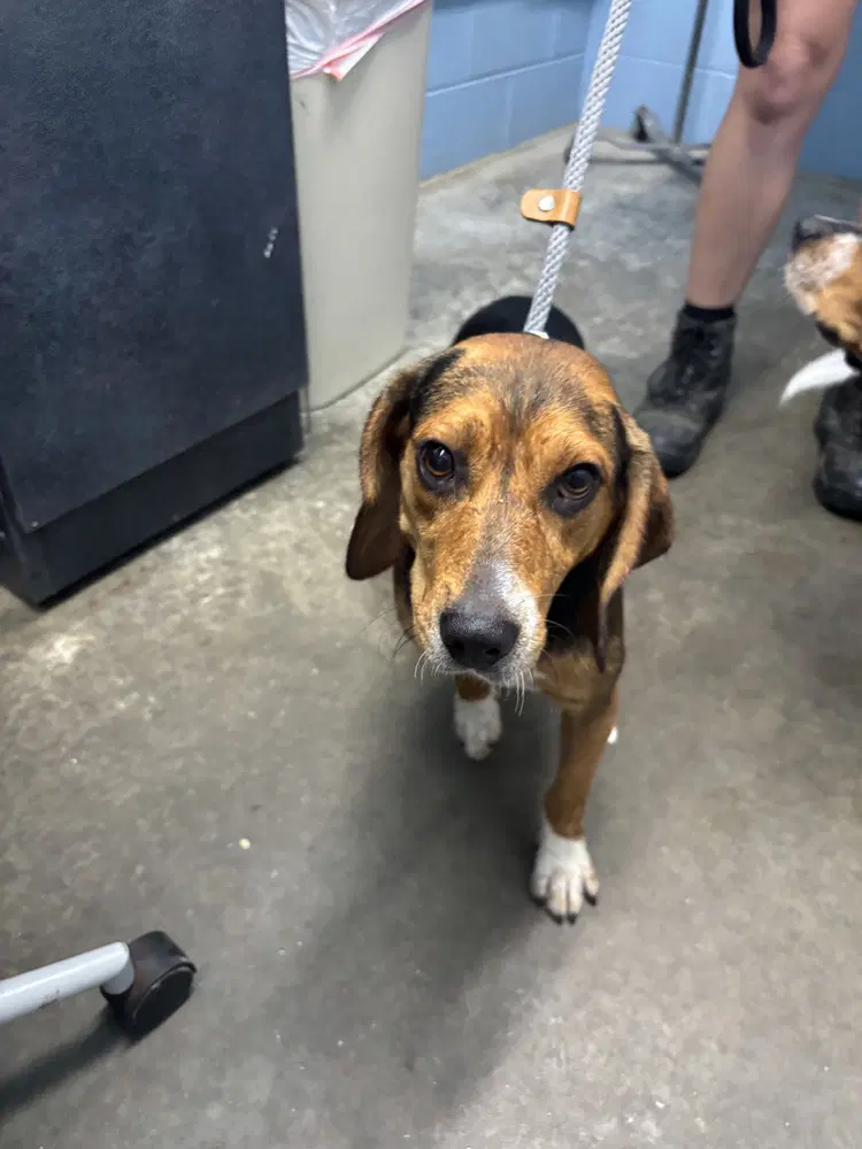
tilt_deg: -39.4
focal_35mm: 26
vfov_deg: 67.3
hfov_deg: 53.1
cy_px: 574
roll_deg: -2.0
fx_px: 863
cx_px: 431
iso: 500
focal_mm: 5.96
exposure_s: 1/60
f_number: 1.6
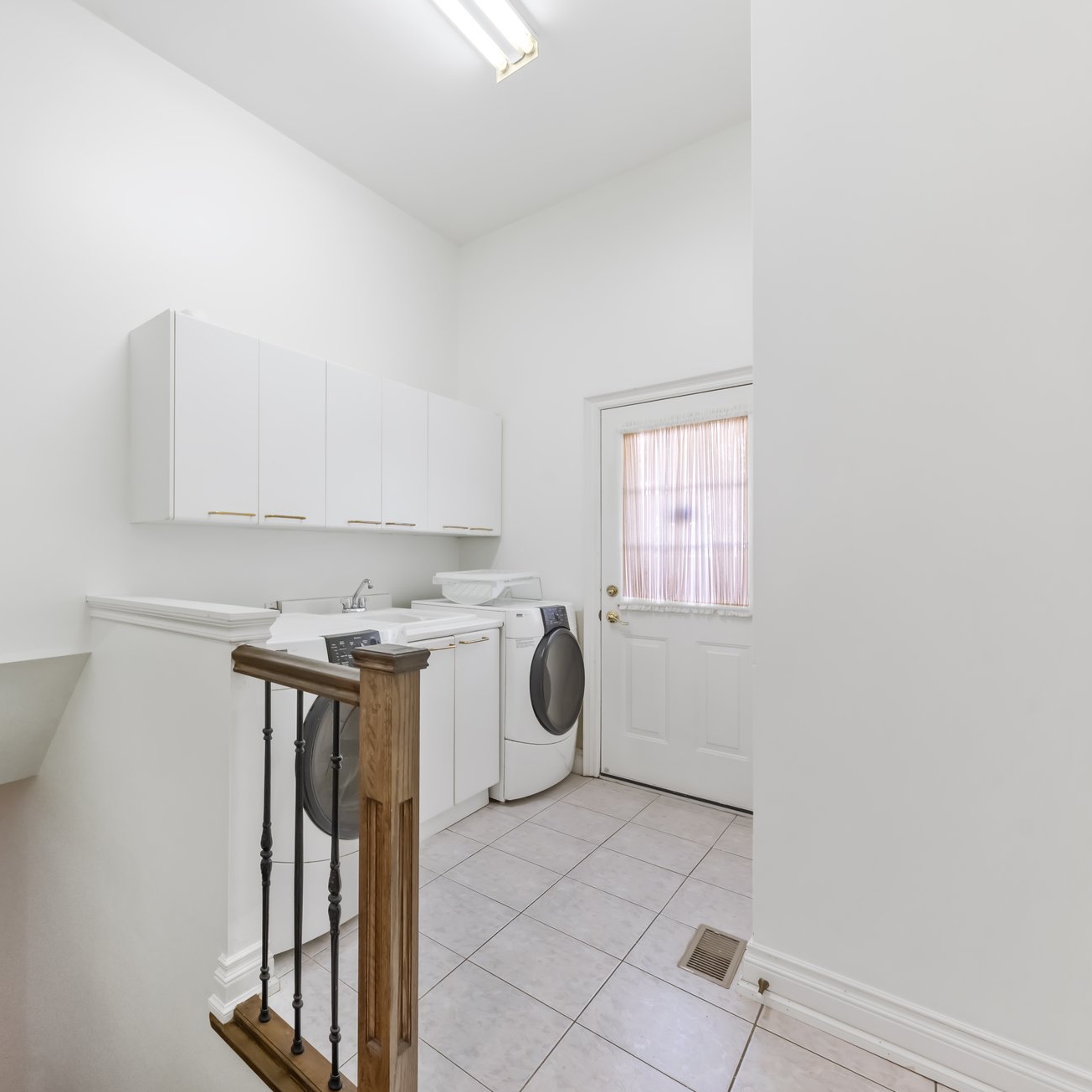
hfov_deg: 83.4
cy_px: 559
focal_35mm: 16
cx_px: 336
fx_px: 571
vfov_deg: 87.4
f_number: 9
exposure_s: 1/25
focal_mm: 12
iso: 4000
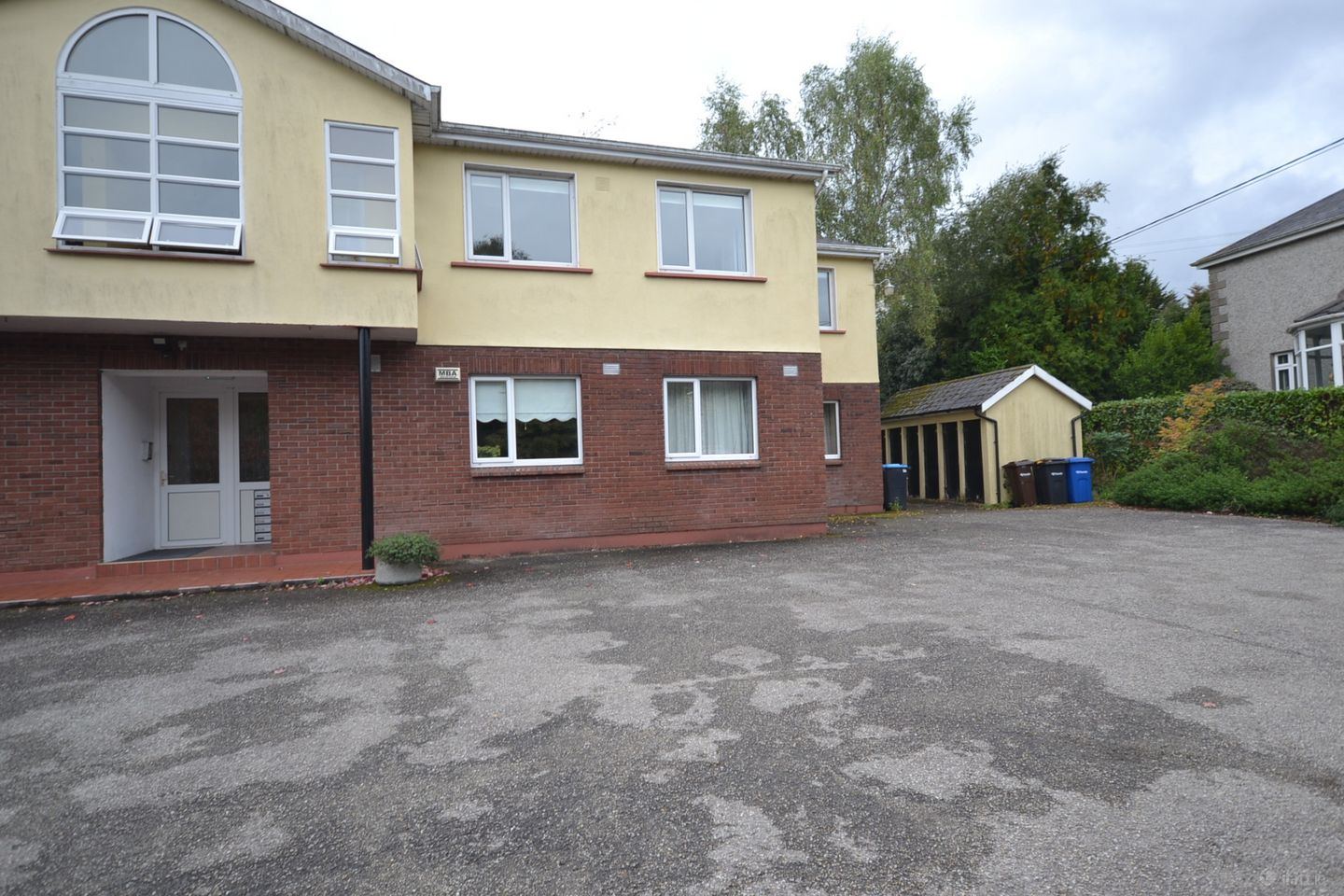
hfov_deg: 85.4
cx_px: 672
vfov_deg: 63.2
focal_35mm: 20
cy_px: 448
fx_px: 728
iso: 100
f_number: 5.6
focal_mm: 13
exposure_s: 1/125
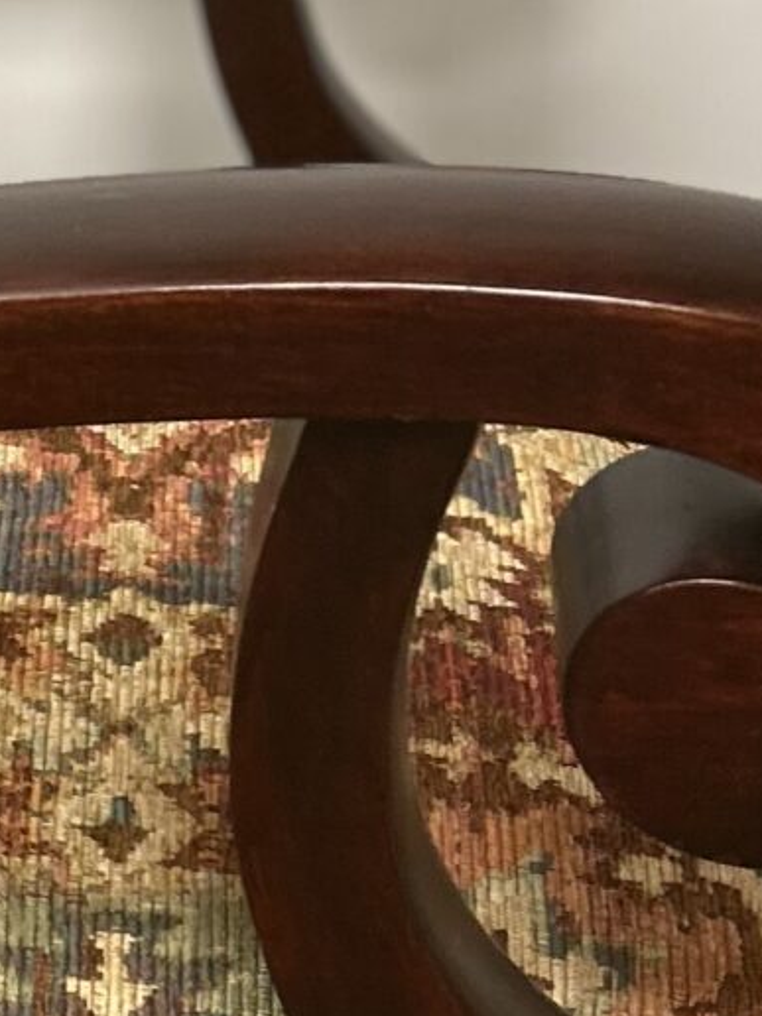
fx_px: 3786
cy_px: 376
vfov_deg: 15.3
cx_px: -421
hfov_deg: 11.0
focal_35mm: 129
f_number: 1.5
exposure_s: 1/61
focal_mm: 5.7
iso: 100
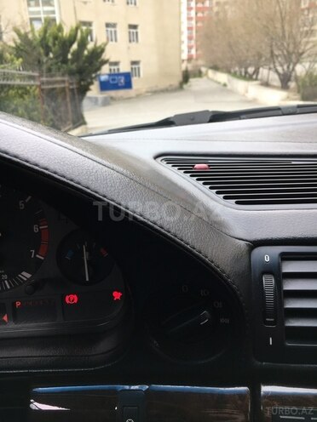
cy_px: 211
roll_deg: +4.4
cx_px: 158
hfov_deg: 48.2
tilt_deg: -21.9
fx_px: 354
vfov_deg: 61.7
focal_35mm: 29
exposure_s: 1/100
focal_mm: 4.15
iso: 25
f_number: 2.2
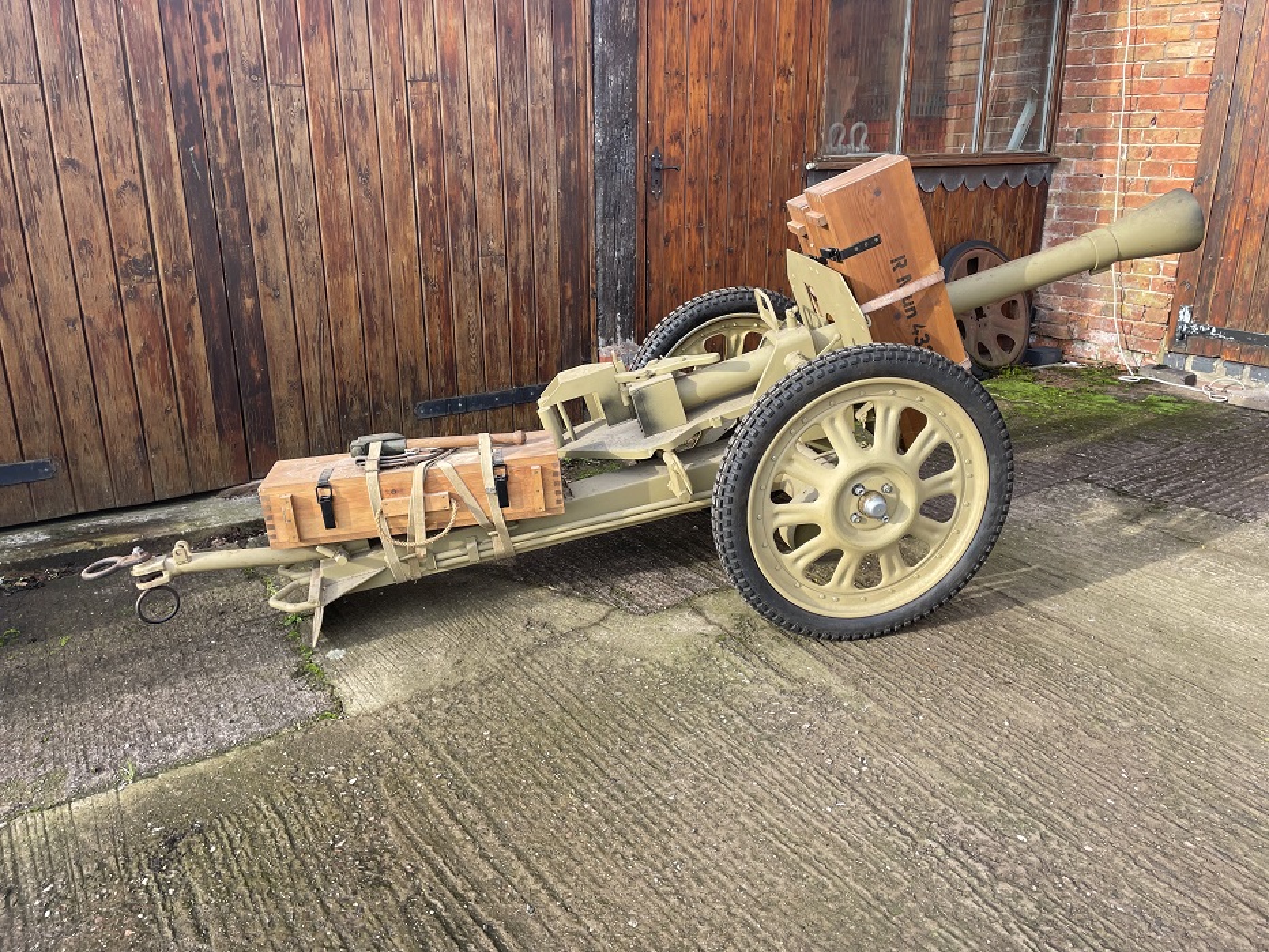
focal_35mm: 26
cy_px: 476
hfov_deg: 67.3
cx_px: 634
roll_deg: +0.4
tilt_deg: -17.5
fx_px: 953
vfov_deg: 53.1
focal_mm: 4.2
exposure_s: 1/633
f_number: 1.6
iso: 32
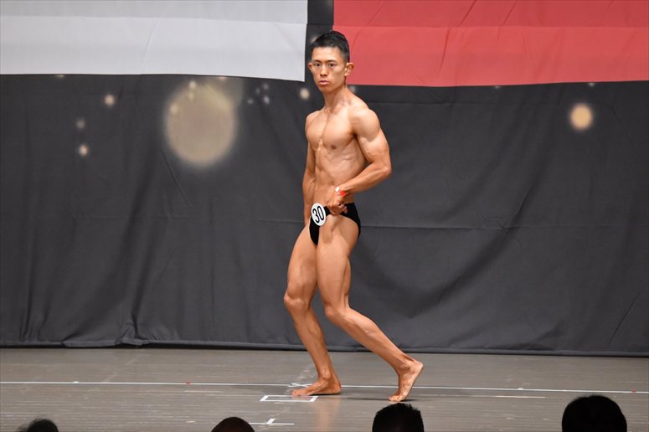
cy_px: 216
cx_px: 324
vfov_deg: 6.1
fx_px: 4054
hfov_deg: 9.2
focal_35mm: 225
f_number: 5.6
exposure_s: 1/400
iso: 6400
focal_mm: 150
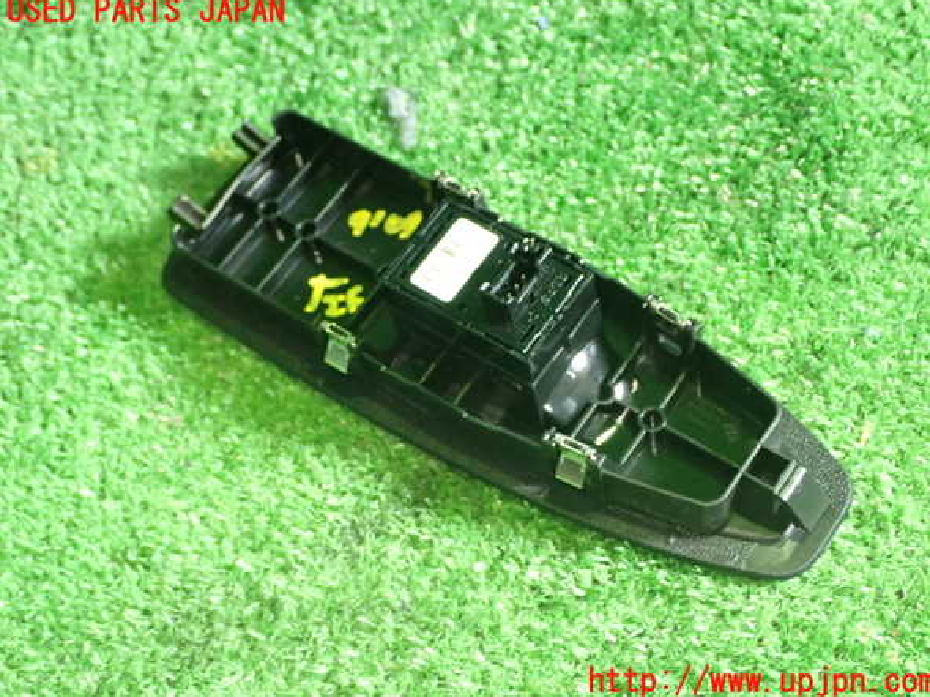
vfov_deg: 24.8
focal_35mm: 59
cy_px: 347
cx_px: 471
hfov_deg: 32.7
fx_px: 1584
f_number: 3.5
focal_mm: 10.35
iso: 800
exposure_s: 1/20
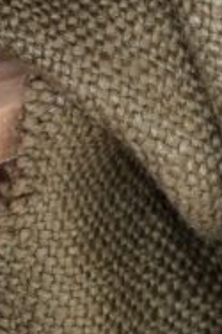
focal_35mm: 254
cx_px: 309
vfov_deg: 8.1
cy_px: -9
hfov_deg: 5.4
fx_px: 2354
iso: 125
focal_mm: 35
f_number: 2.8
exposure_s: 1/210
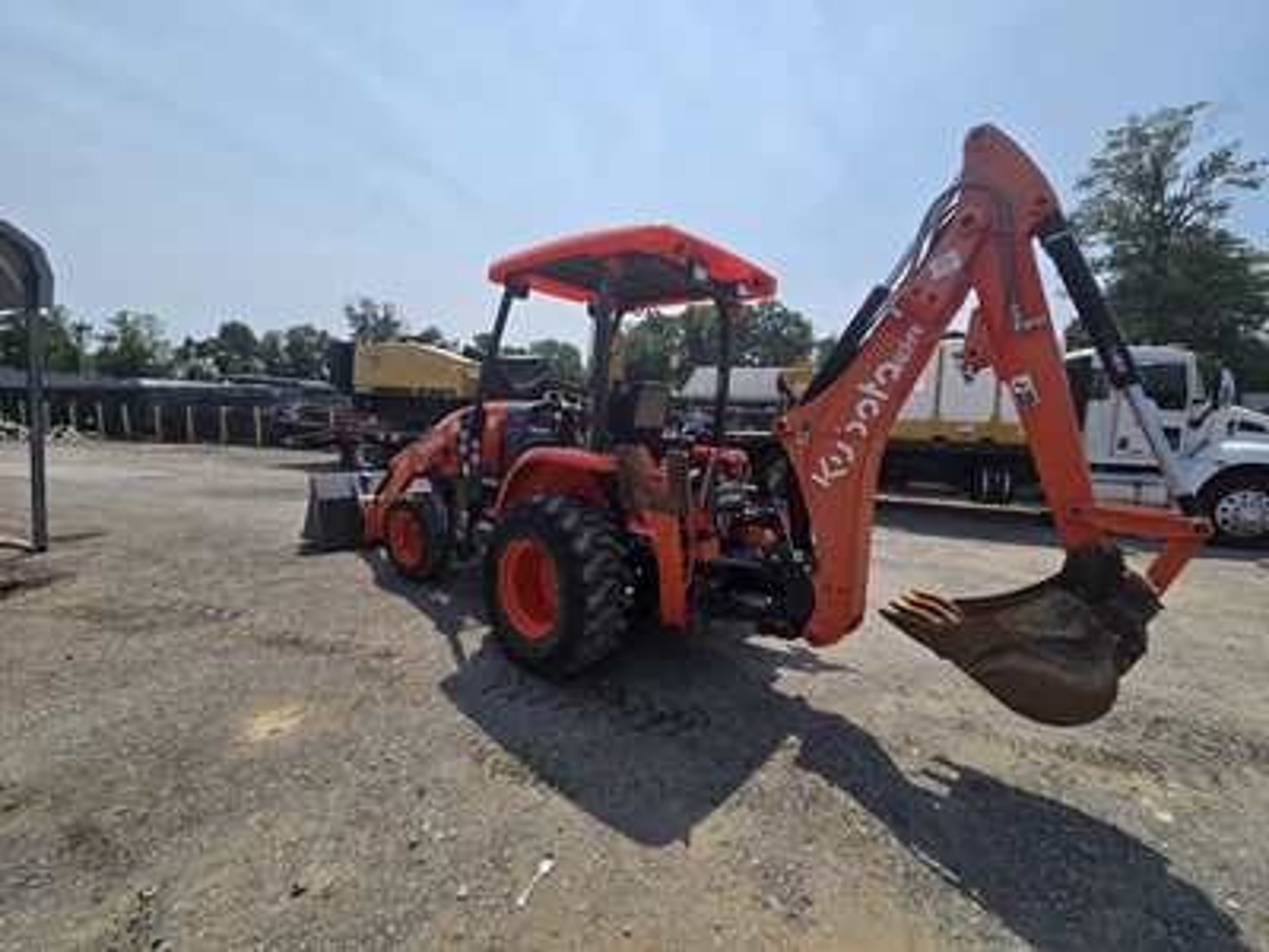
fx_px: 477
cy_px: 476
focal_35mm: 13
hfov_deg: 106.2
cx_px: 634
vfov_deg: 89.9
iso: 50
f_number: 2.2
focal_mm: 2.2
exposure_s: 1/3667
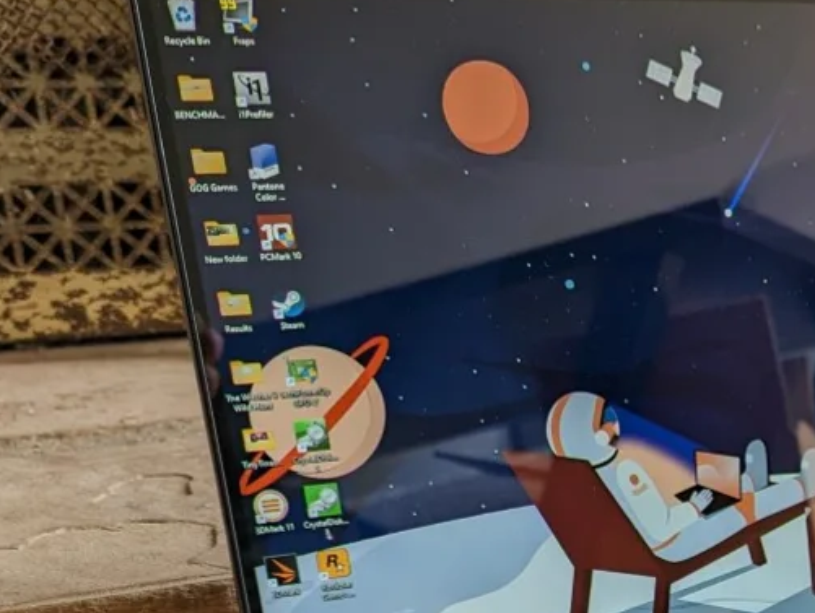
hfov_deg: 25.7
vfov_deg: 19.8
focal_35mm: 69
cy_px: 767
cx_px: 935
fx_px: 1626
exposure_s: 1/112
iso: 41
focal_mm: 6.81
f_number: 1.85
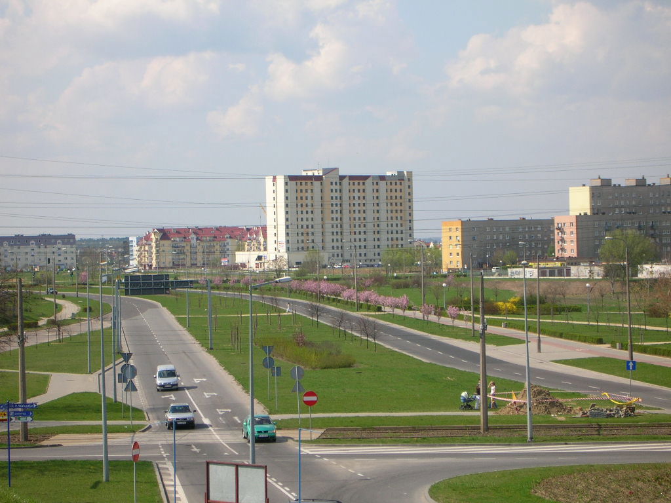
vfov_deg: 14.1
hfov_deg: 18.7
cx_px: 336
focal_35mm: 105
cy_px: 252
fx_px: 2035
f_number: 4.9
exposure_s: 1/343
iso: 50
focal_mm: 17.4
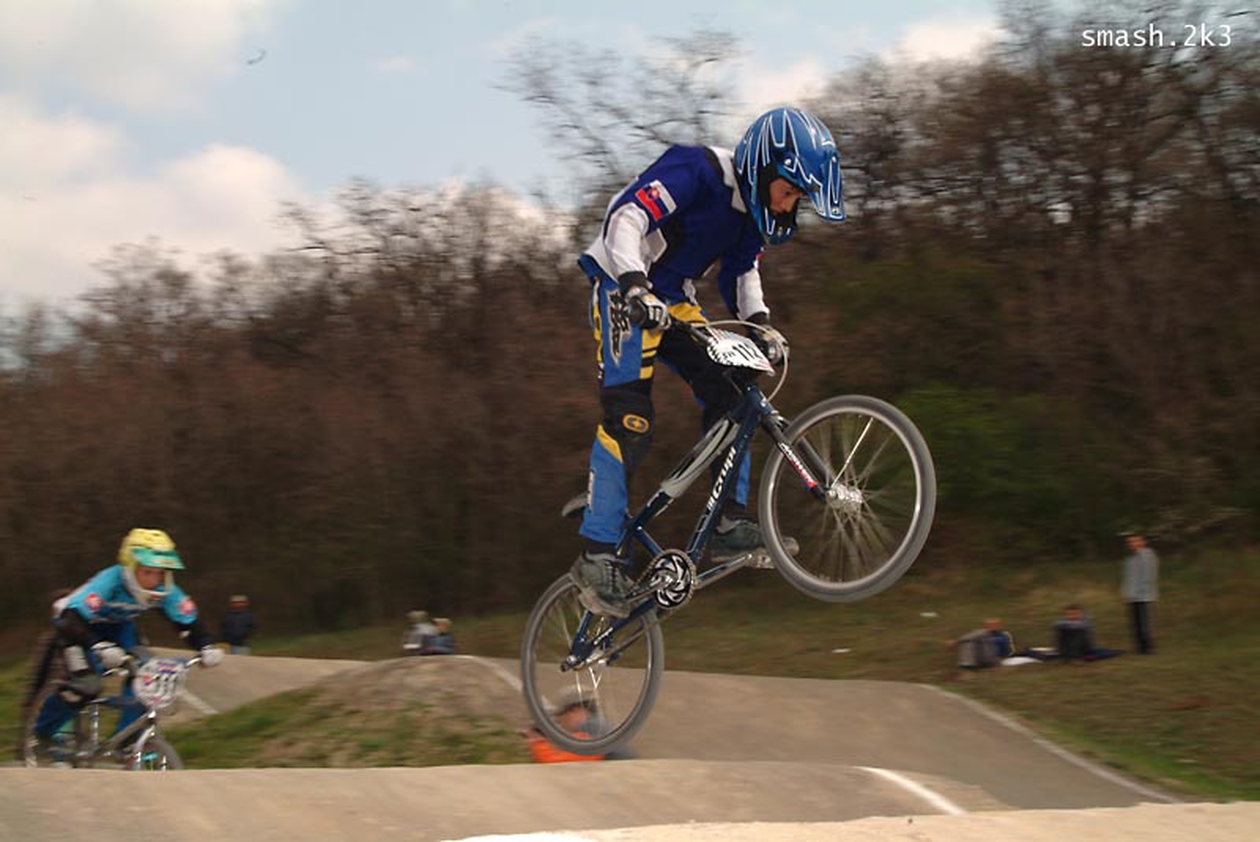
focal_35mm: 52
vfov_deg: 25.8
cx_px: 630
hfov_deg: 37.8
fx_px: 1839
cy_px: 421
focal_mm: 35
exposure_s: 1/125
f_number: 11
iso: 100
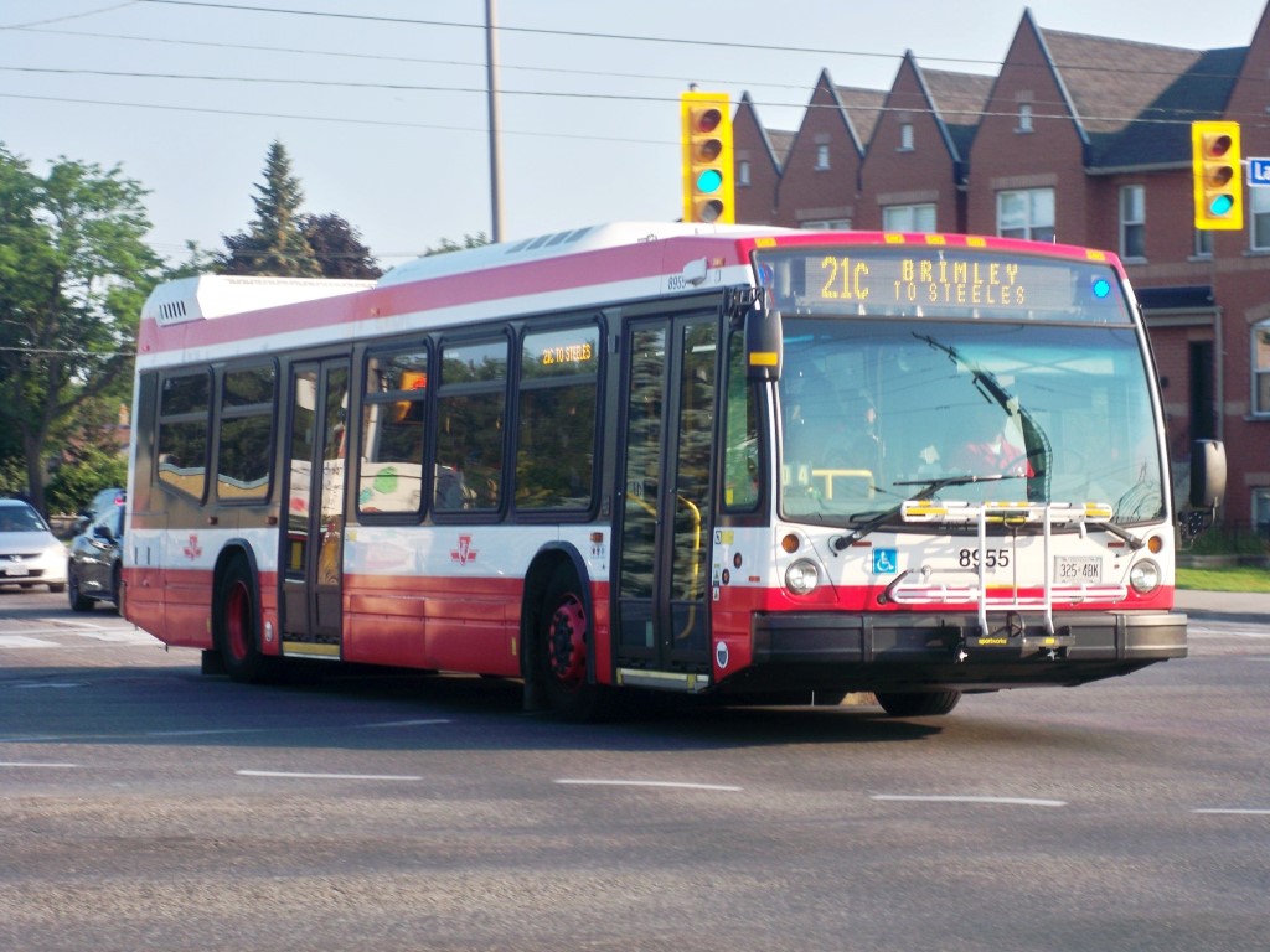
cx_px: 635
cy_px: 476
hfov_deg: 18.7
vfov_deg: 14.1
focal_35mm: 105
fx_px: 3852
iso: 100
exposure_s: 1/100
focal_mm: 18.8
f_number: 5.7
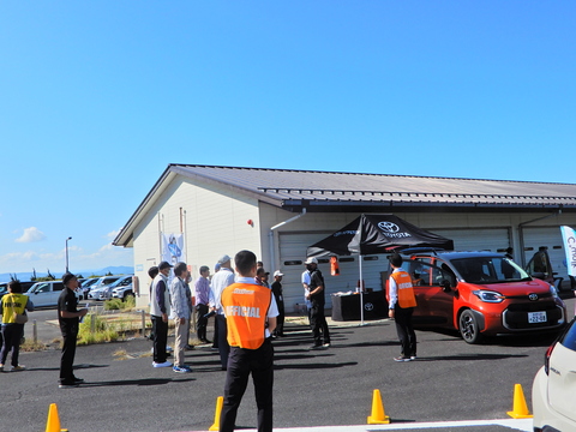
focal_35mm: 35
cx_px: 288
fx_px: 582
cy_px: 216
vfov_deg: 40.7
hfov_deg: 52.6
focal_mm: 6.2
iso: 80
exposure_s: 1/1600
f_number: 4
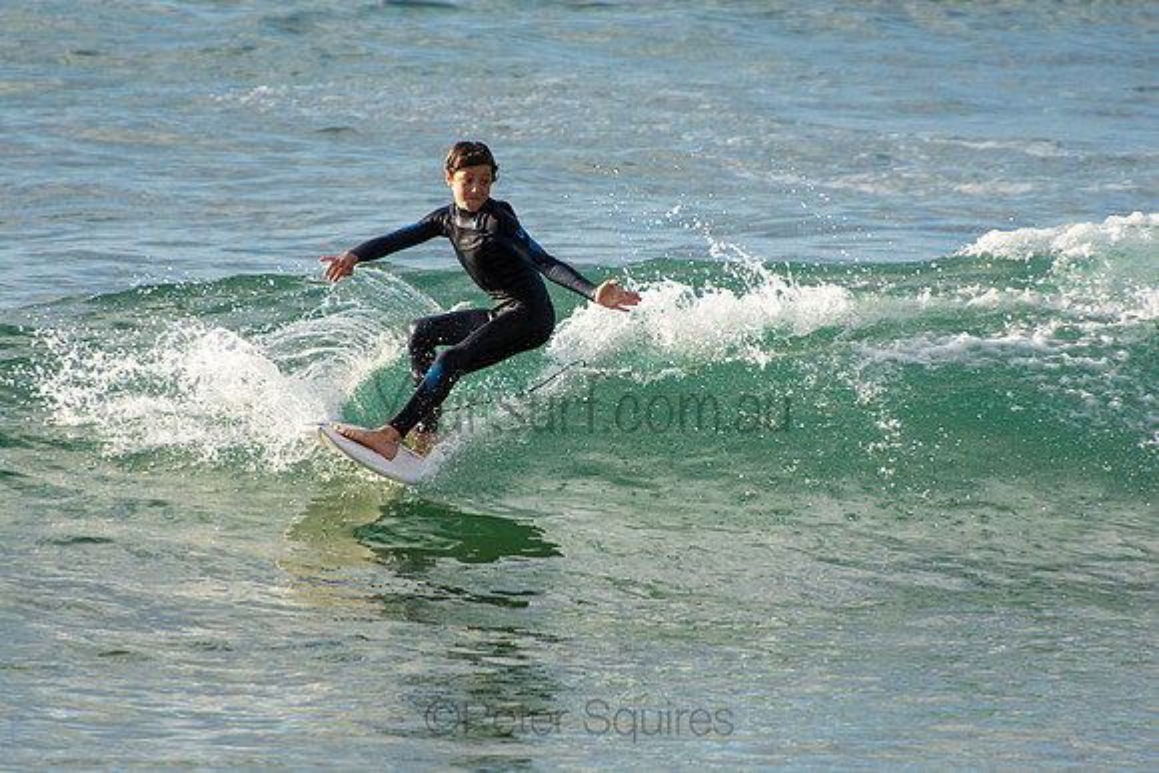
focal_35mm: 600
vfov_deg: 2.3
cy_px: 386
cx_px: 580
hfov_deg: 3.4
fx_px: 19320
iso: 360
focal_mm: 400
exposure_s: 1/1250
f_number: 5.6
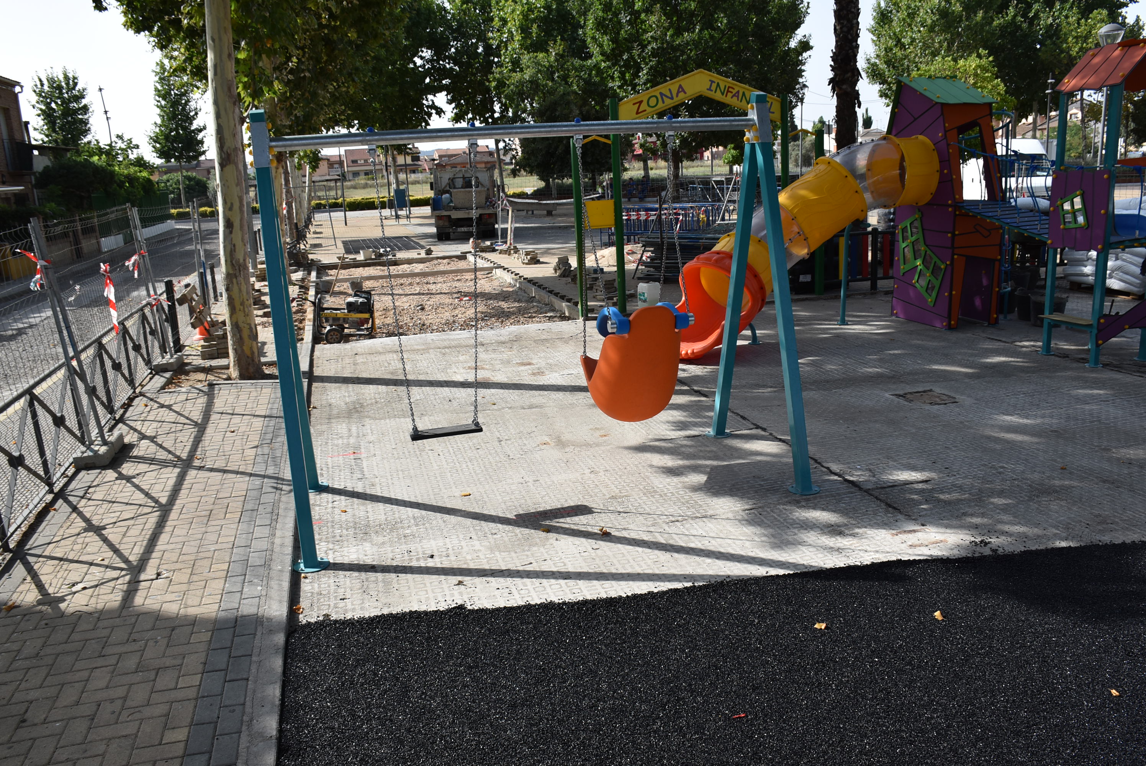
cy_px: 383
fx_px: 860
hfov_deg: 67.3
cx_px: 573
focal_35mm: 27
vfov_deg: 48.0
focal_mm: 18
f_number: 9
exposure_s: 1/320
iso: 200
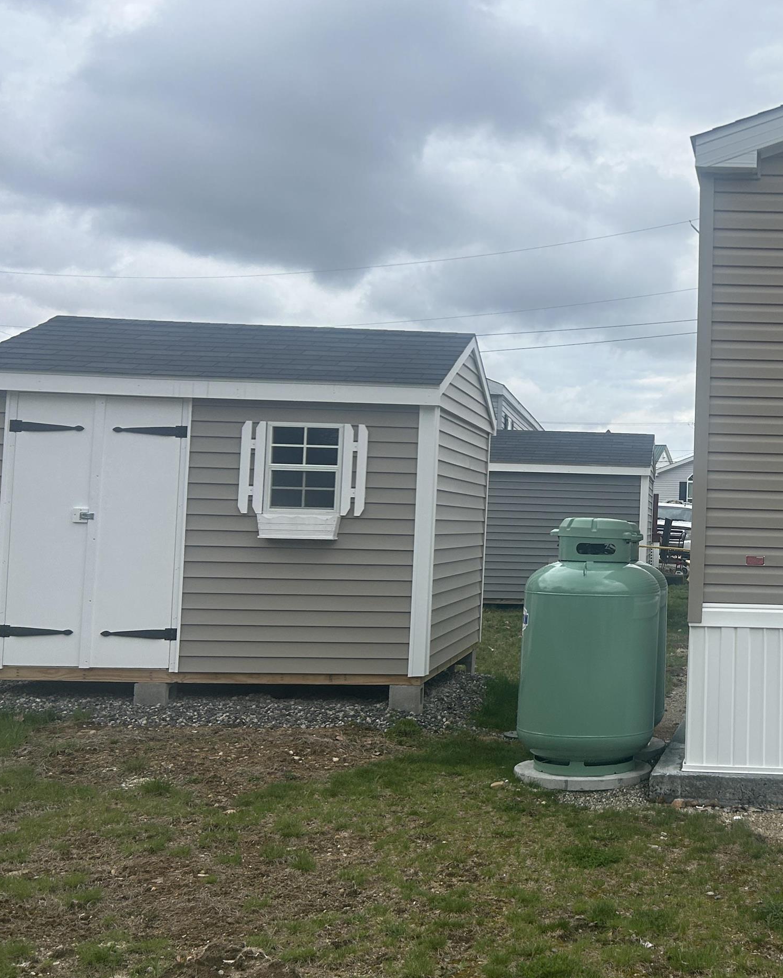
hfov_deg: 33.0
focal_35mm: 42
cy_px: 452
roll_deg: -0.6
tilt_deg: +3.8
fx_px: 1217
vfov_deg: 43.8
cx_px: 766
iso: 50
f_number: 1.5
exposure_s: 1/3704
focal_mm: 5.7
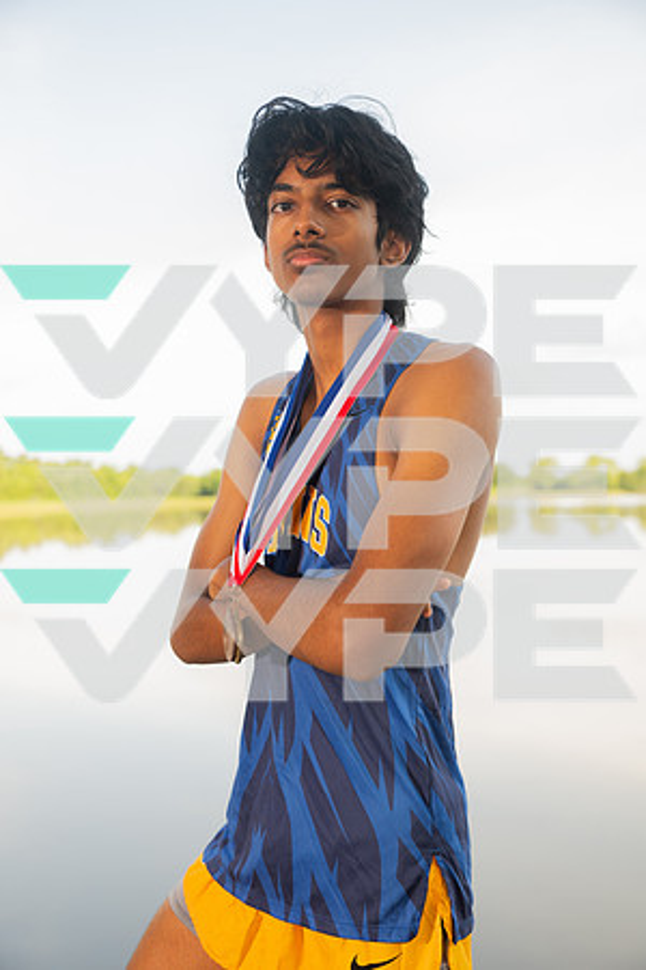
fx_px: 1238
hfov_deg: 29.2
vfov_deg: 42.7
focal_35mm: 46
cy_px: 485
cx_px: 323
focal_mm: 46
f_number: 4.5
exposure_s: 1/400
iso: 250
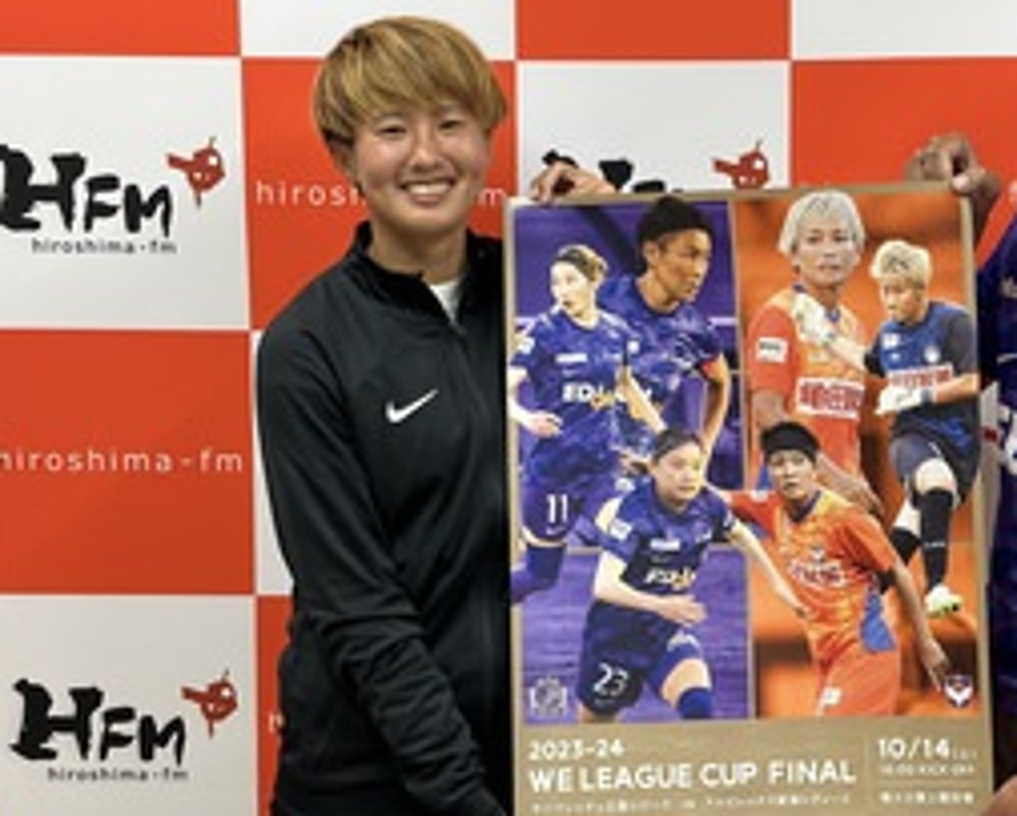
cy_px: 442
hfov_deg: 25.5
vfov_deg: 20.7
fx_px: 2230
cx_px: 728
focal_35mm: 74
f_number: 1.8
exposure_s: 1/75
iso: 80
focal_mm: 6.9
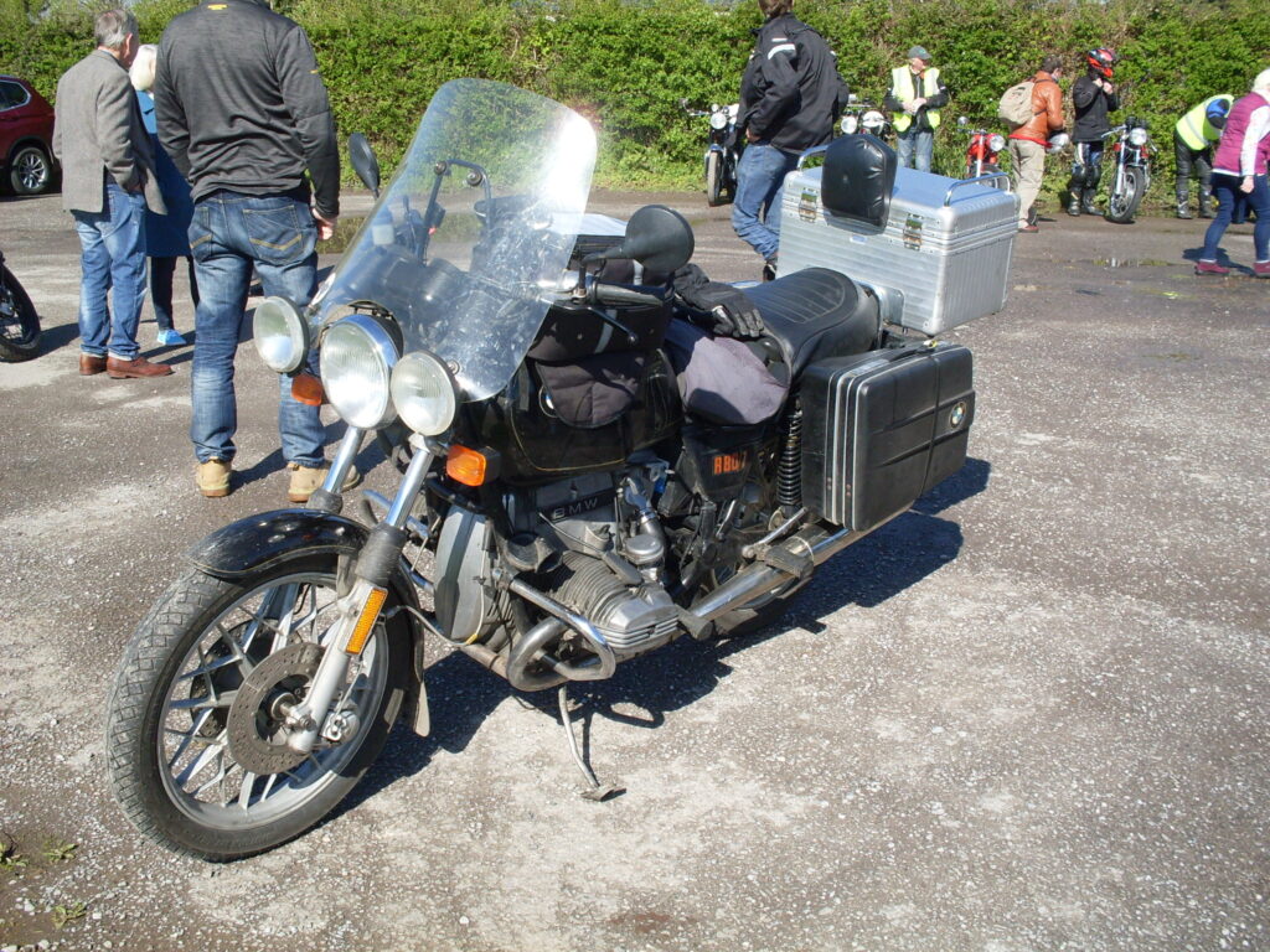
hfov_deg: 49.0
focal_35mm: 38
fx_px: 1394
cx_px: 635
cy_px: 476
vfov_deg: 37.7
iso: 80
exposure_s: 1/180
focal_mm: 6.3
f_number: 8.4
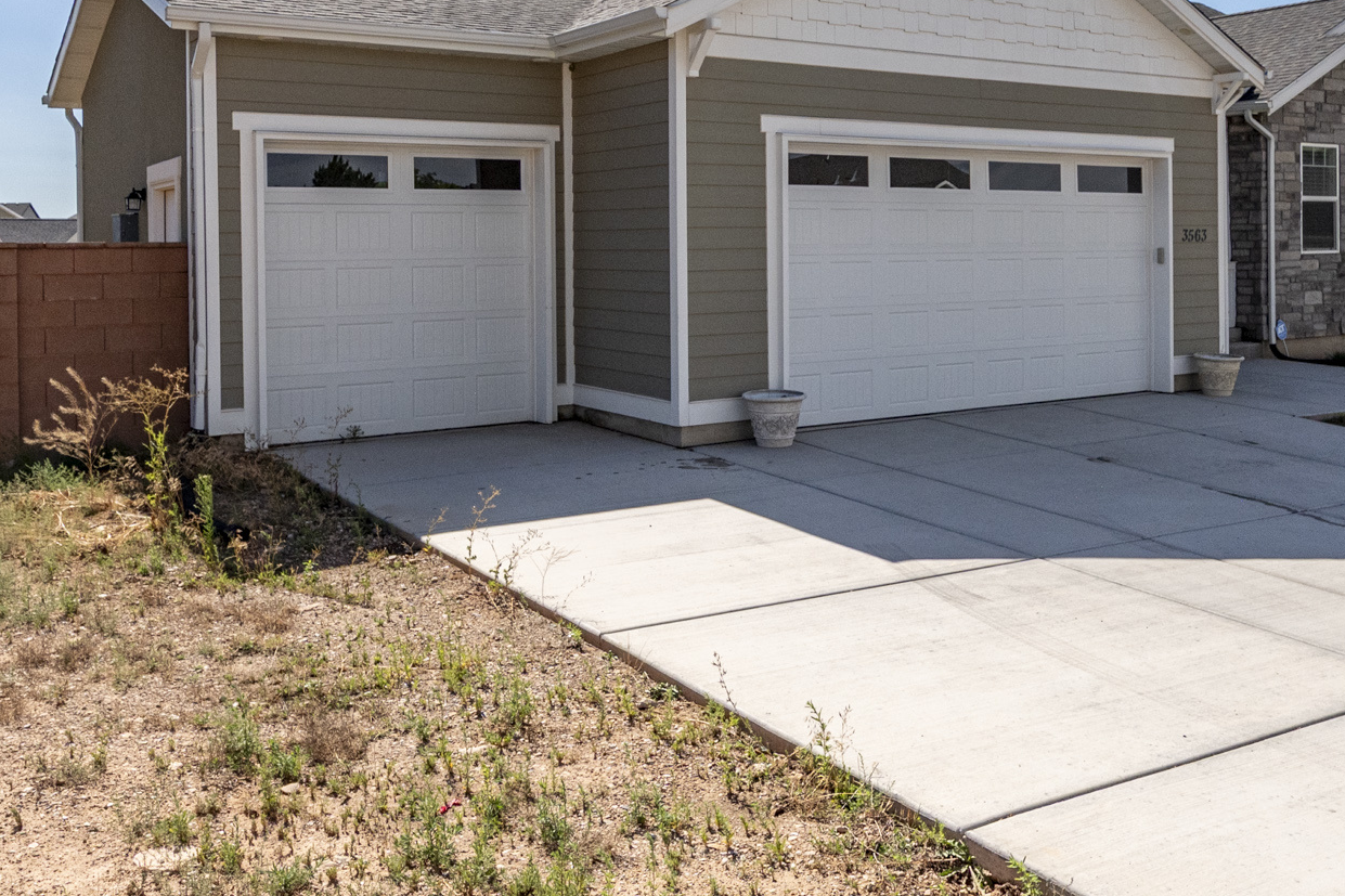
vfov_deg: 36.1
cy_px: 233
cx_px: 778
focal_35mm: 36
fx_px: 1345
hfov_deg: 52.9
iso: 1250
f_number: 9
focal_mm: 19
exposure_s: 1/5000
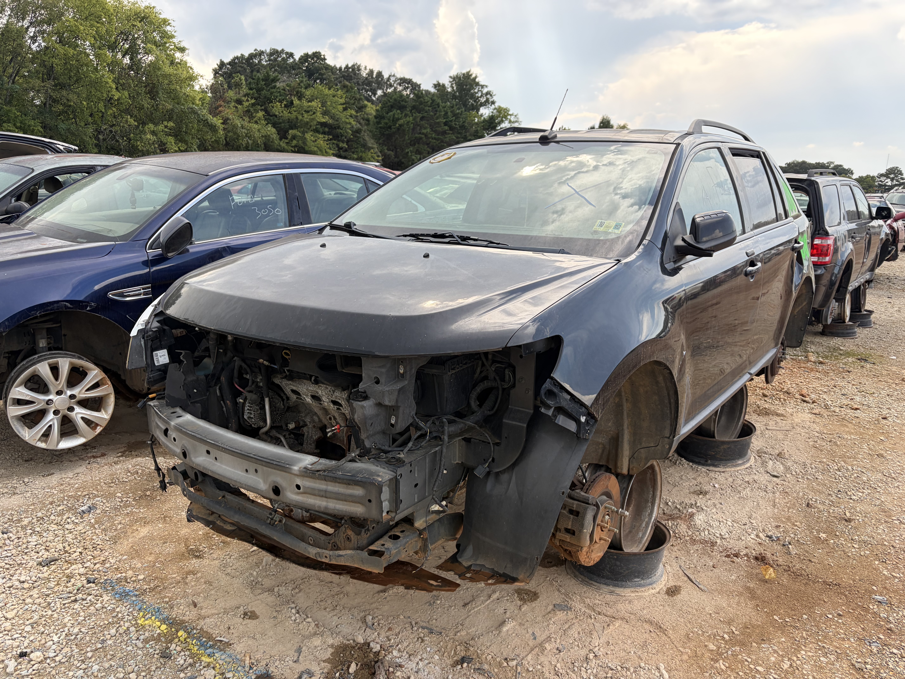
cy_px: 340
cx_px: 452
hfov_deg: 67.3
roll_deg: -2.0
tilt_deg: -11.6
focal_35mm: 26
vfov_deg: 53.1
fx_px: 680
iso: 64
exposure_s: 1/820
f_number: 1.6
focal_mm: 5.96
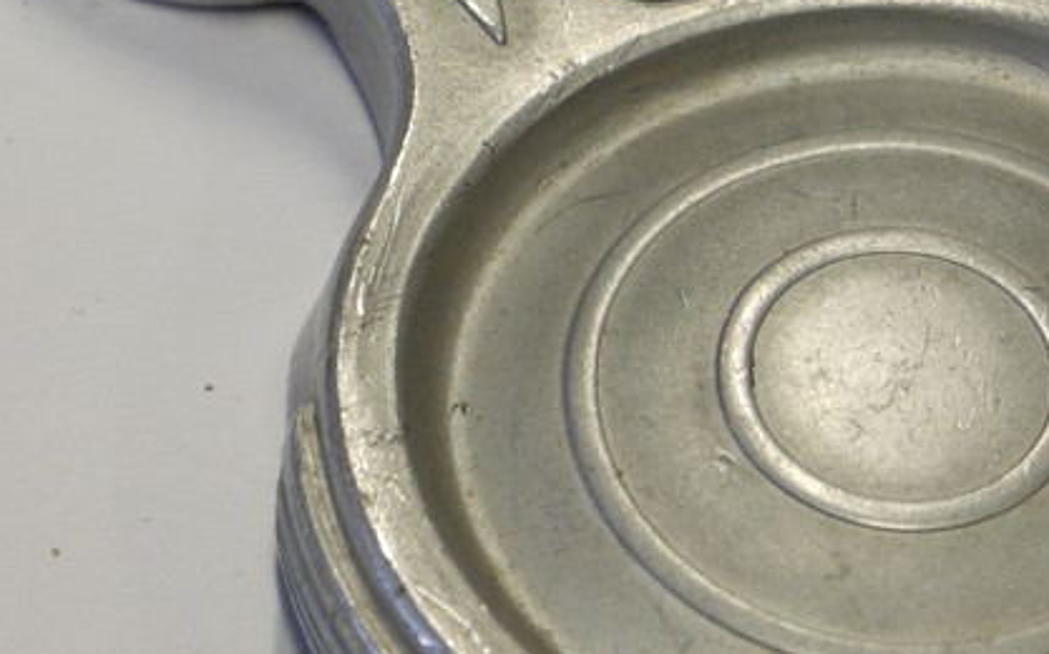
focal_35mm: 232
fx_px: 6628
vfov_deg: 5.6
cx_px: 659
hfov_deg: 9.0
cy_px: 131
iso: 400
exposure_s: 1/30
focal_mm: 38
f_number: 8
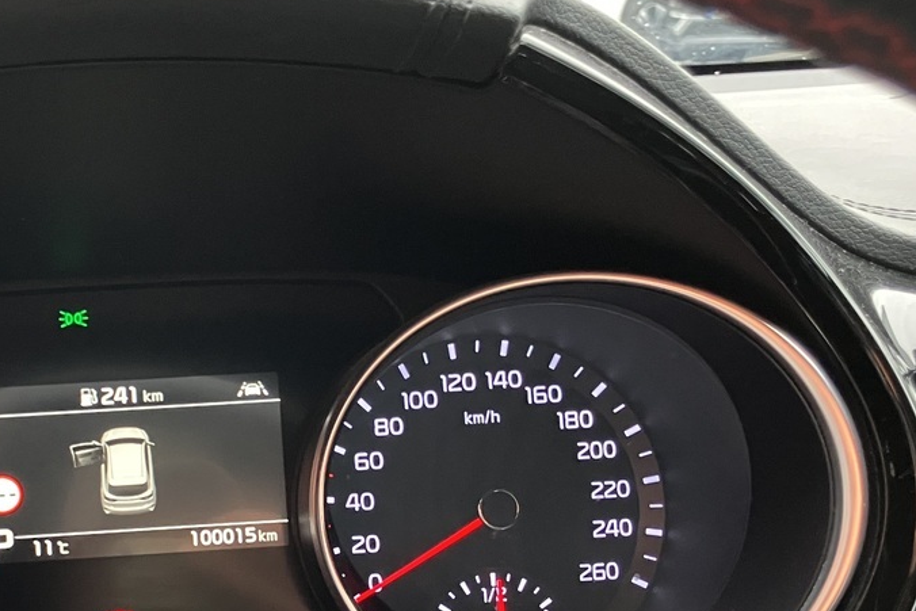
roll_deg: +4.7
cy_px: 462
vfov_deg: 21.7
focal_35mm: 62
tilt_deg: -15.4
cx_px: 202
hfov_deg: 31.6
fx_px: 1578
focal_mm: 3.99
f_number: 1.8
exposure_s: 1/60
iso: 125
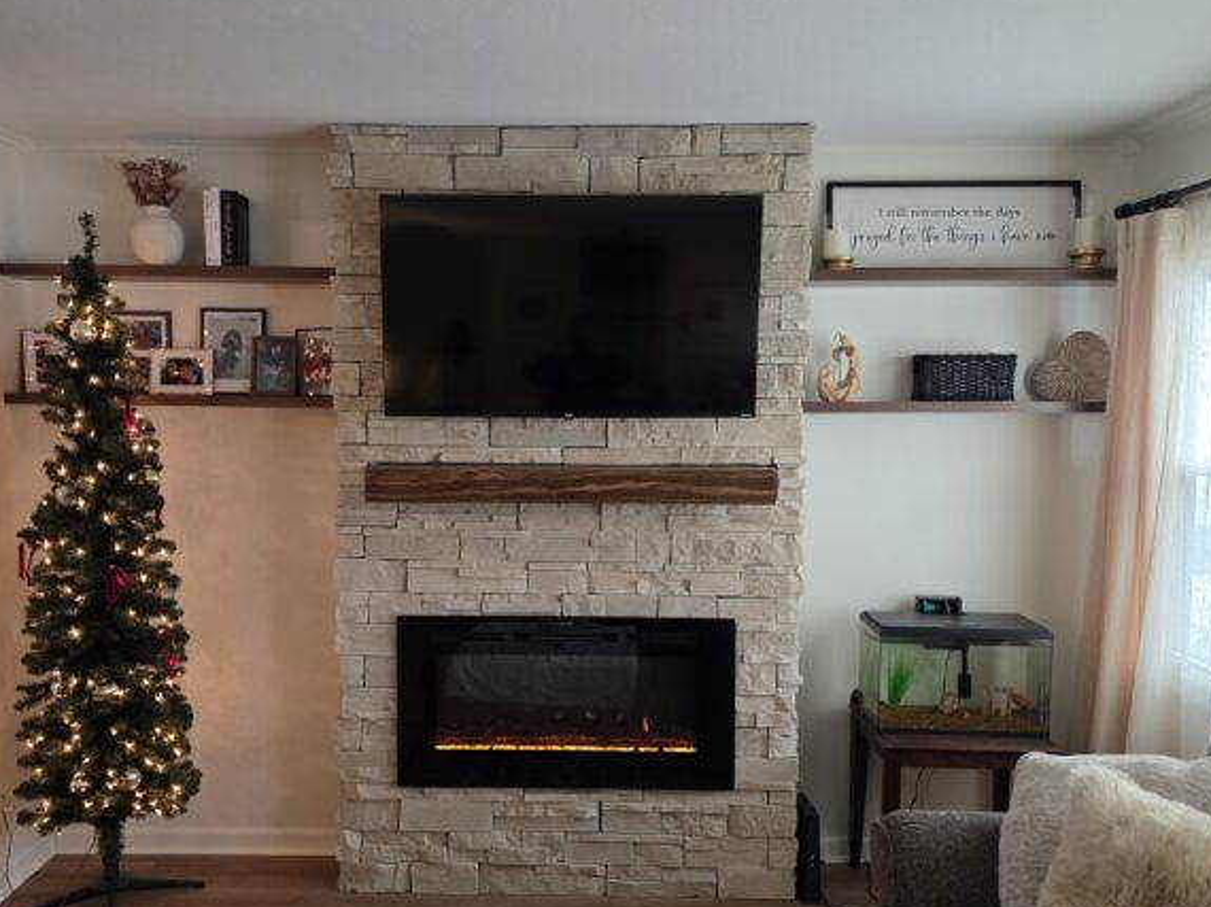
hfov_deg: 58.3
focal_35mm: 31
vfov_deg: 45.4
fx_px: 1084
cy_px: 495
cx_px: 559
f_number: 1.7
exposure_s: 1/120
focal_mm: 6.25
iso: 320
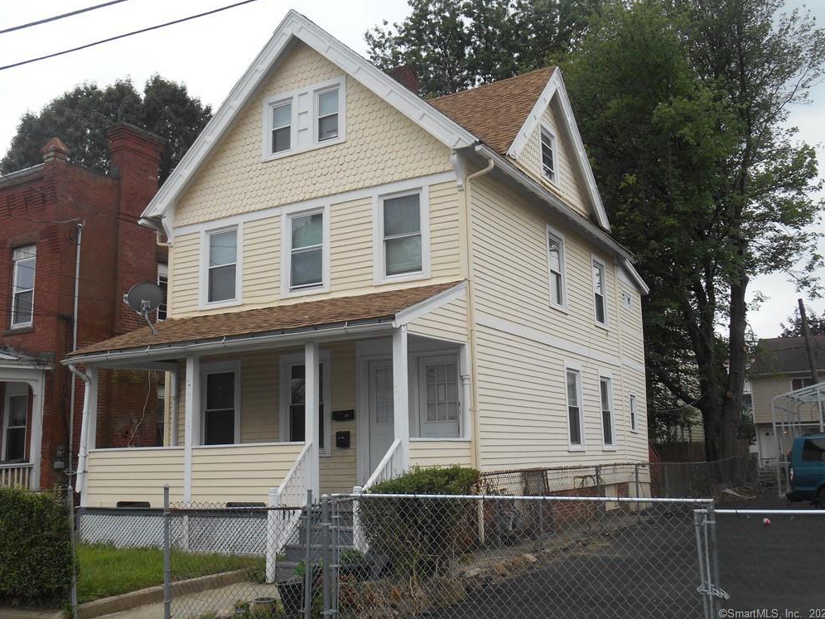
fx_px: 858
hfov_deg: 51.4
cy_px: 303
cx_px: 414
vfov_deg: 39.7
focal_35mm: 36
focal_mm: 6.3
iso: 80
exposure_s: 1/320
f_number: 3.7
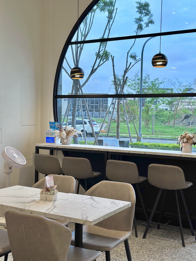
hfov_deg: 30.3
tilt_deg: -1.3
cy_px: 130
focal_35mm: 48
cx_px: 98
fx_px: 362
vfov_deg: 39.7
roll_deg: -1.8
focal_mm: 6.86
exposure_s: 1/160
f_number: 1.78
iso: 64
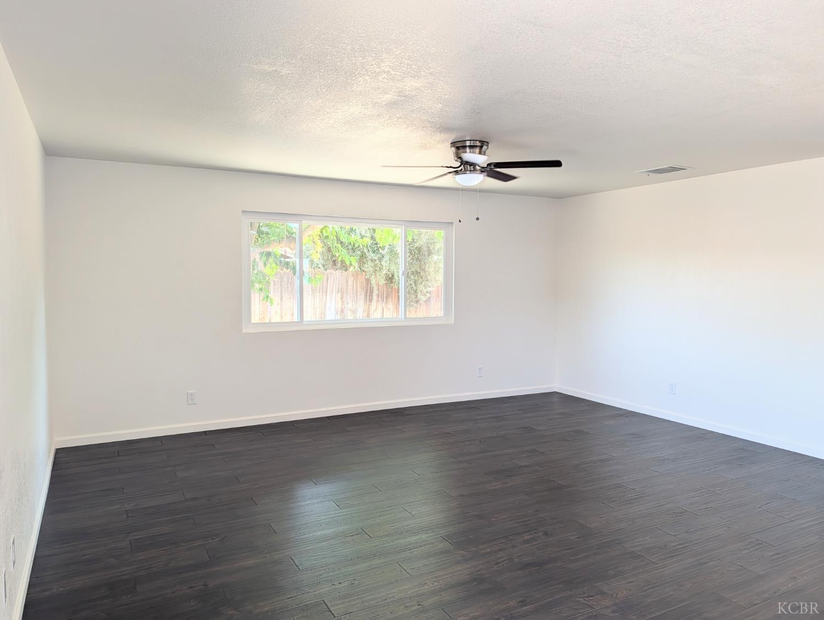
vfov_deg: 56.9
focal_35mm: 24
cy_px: 310
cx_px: 412
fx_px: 572
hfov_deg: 71.5
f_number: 1.68
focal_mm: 6.9
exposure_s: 1/247
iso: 20
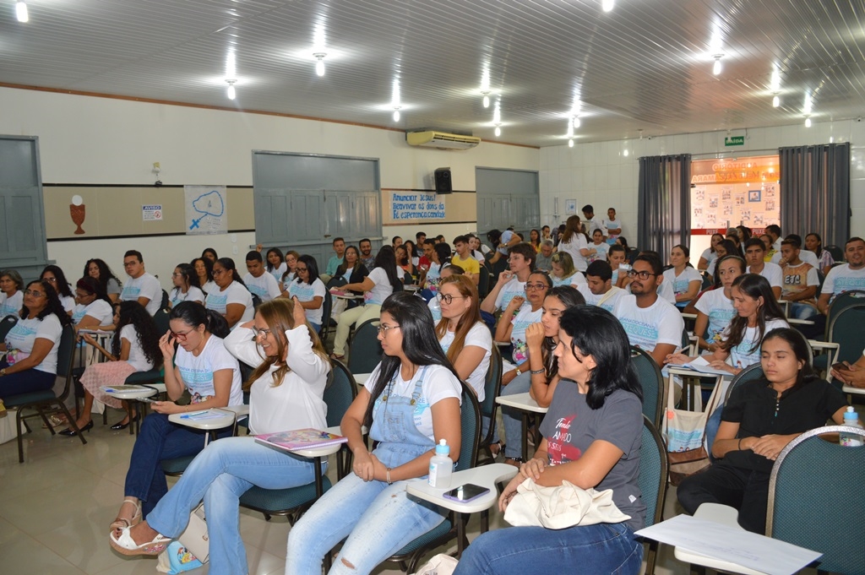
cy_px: 288
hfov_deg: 67.4
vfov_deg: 47.9
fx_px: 648
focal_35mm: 27
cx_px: 432
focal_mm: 18
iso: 400
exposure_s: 1/60
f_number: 4
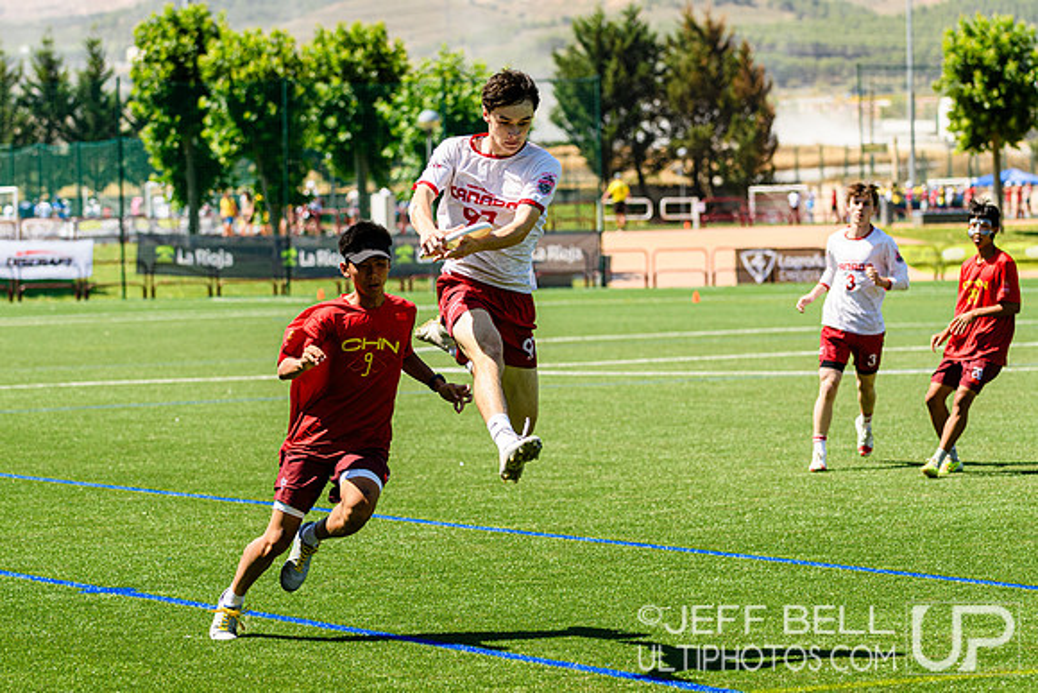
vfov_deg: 9.0
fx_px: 4412
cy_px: 346
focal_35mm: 153
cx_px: 519
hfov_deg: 13.4
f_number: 4
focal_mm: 102
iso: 400
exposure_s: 1/2500
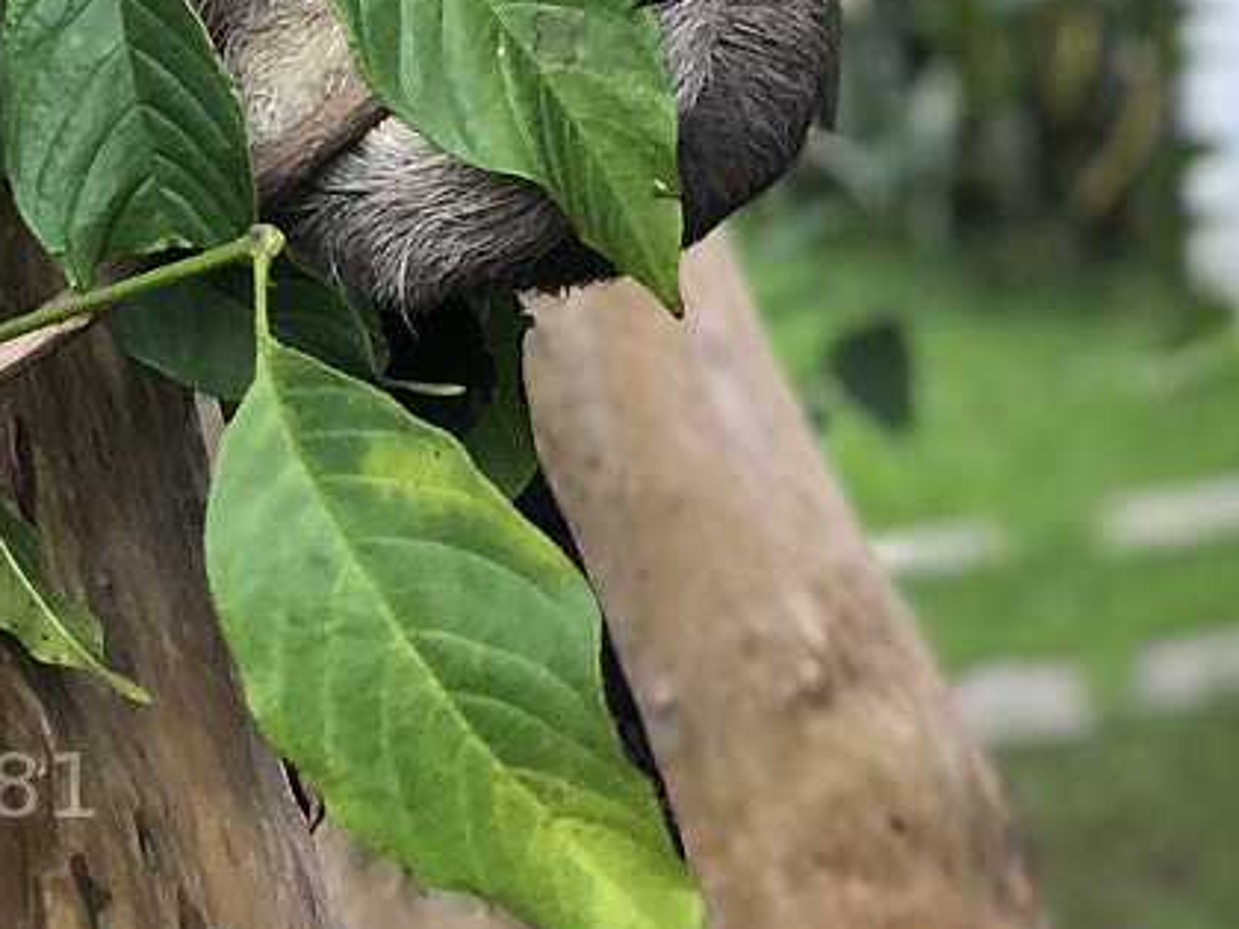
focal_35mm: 198
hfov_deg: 10.0
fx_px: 7087
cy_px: -752
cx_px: 914
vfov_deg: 7.3
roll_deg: +1.9
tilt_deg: +2.1
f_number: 2.4
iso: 40
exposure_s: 1/60
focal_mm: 6
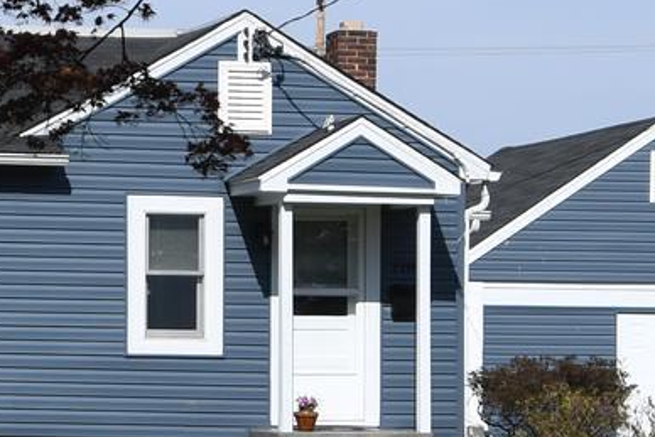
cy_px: 389
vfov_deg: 7.9
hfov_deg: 11.8
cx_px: 123
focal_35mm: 174
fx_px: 3167
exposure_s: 1/1600
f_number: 4
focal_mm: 22
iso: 100
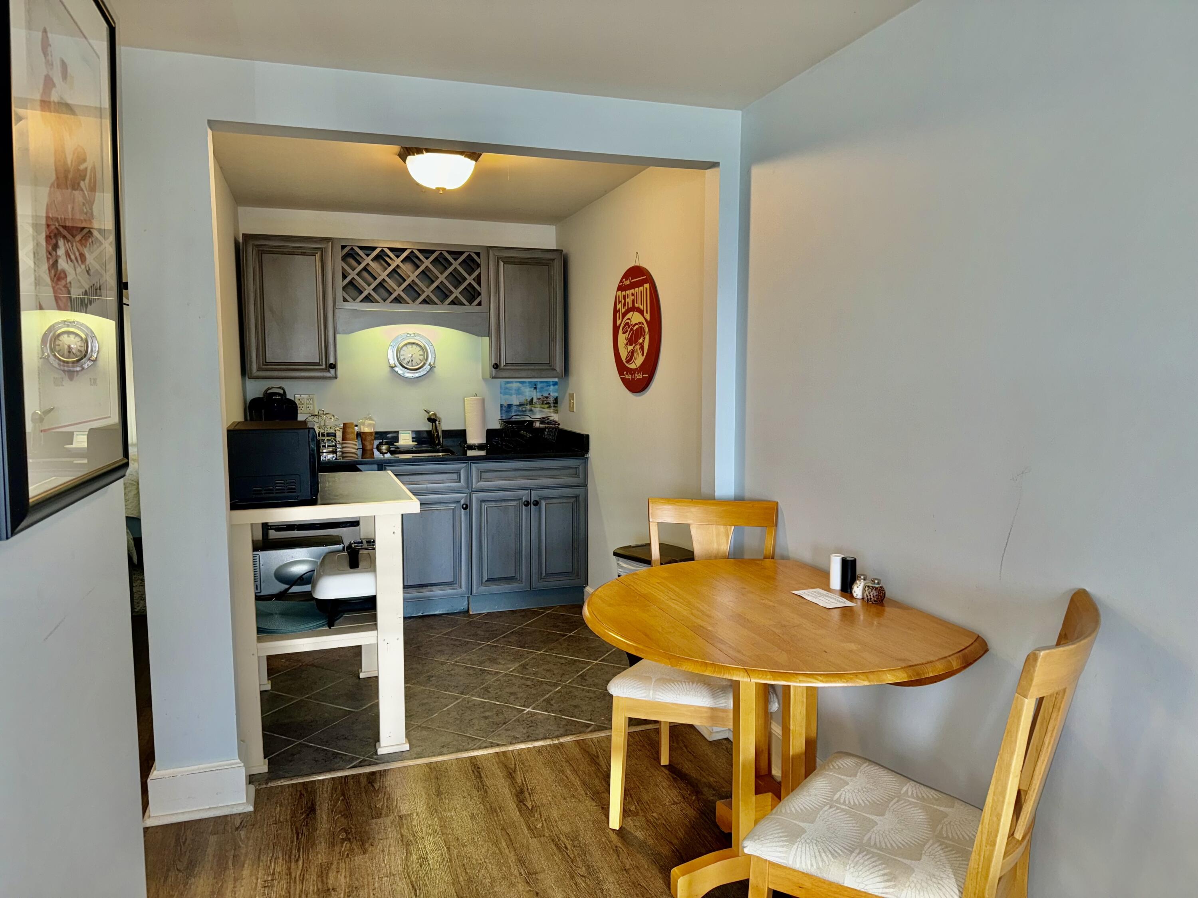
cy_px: 449
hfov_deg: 71.6
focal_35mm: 24
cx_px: 599
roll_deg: -0.1
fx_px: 831
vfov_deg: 56.8
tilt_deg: -5.4
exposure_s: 1/24
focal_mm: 6.76
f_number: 1.78
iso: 64
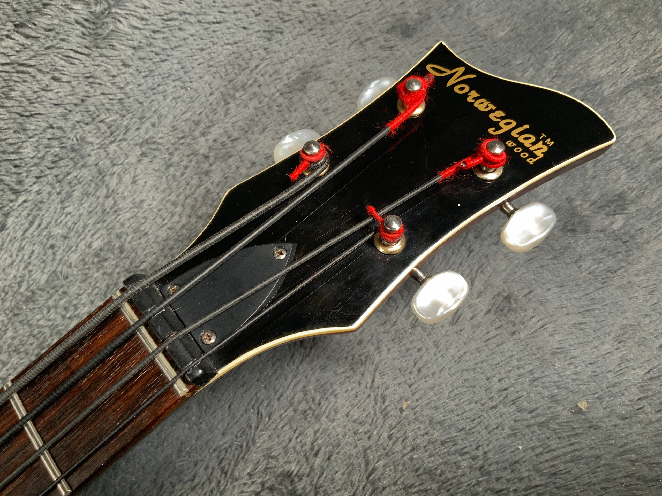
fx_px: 555
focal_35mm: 29
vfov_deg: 48.2
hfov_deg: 61.7
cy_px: 248
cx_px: 331
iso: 64
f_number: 1.8
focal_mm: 3
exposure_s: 1/78
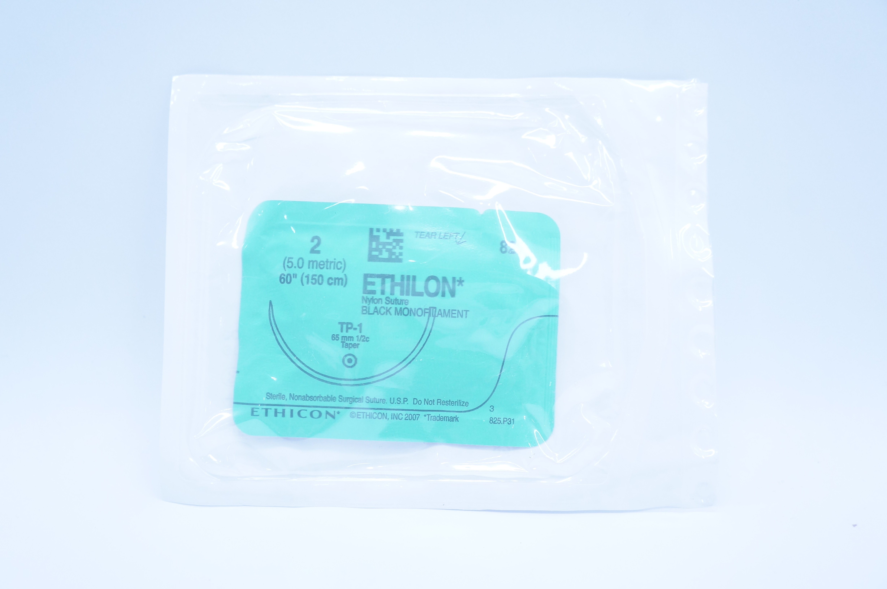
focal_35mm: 36
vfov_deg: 36.8
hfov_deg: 53.2
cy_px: 294
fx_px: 886
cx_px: 444
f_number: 4.5
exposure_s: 1/200
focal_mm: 24
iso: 800
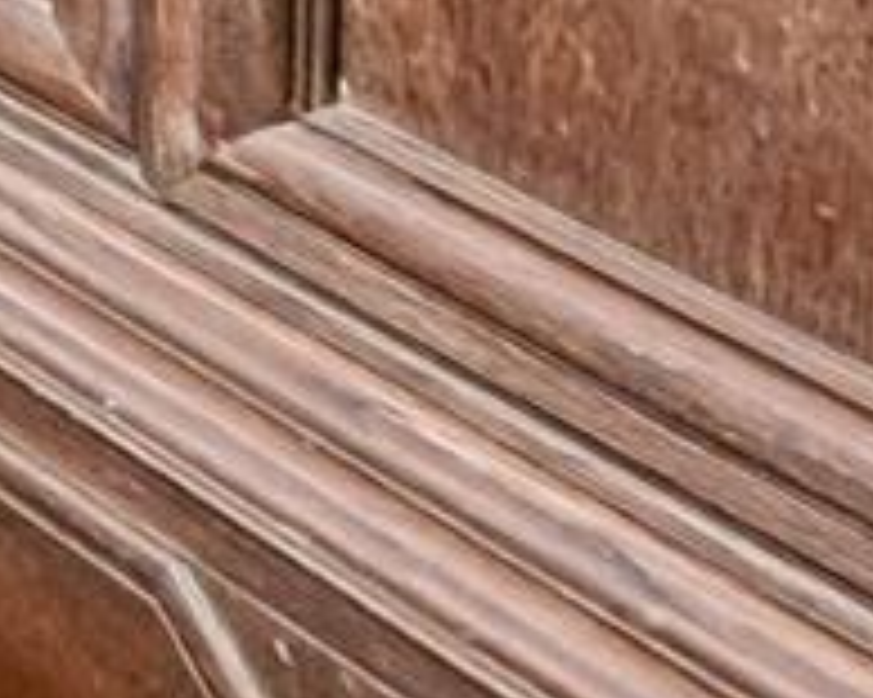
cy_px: -1468
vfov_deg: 9.4
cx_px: -2678
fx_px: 3202
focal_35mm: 124
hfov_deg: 8.1
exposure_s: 1/6
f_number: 8
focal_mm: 16
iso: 400
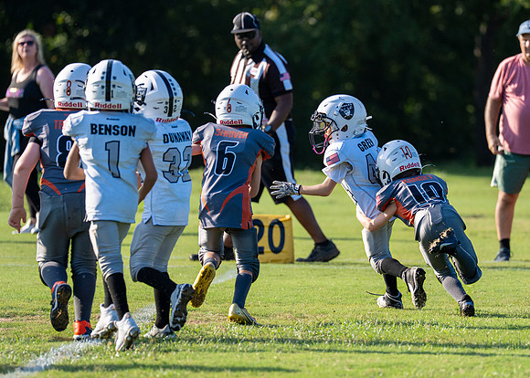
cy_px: 196
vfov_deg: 4.2
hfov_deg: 5.9
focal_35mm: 342
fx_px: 5141
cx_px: 360
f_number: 2.8
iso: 250
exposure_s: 1/3200
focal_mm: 200
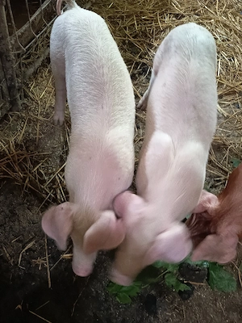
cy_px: 162
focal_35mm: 36
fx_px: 336
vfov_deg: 51.4
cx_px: 121
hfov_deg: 39.7
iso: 3108
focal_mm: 5.27
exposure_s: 1/16.7
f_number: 1.7
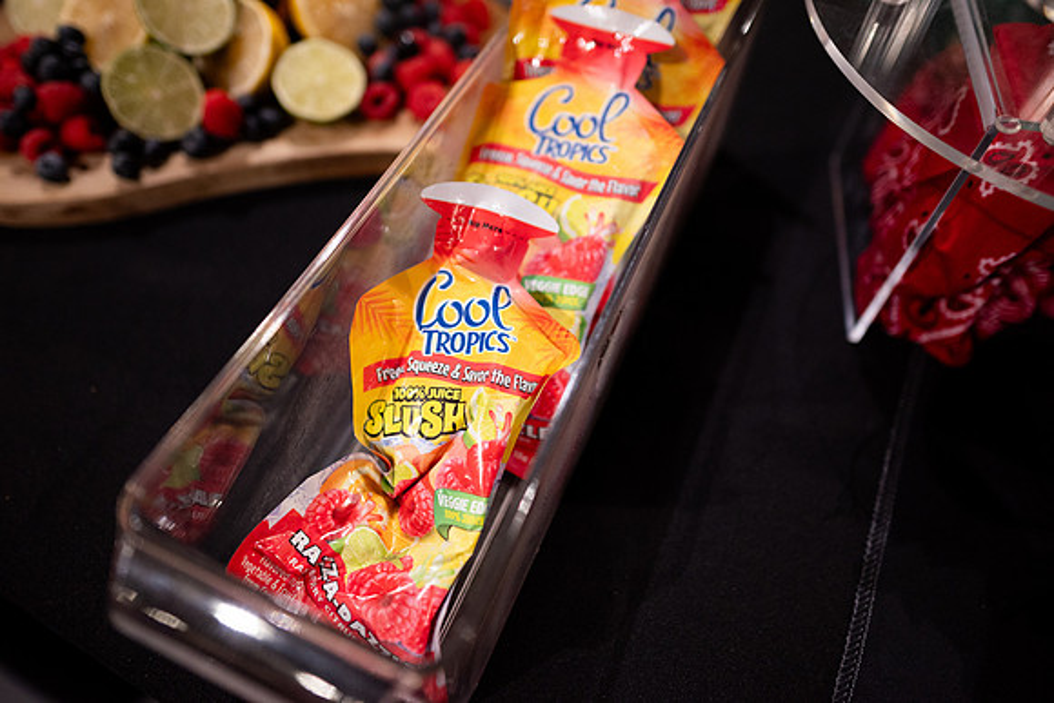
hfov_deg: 73.7
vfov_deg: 53.2
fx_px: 703
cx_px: 527
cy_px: 352
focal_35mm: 24
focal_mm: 24
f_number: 1.8
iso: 1250
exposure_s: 1/200
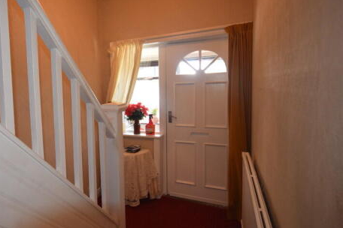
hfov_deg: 70.7
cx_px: 97
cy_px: 107
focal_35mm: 24
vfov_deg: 53.6
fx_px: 226
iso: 560
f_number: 5.6
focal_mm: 11
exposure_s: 1/125
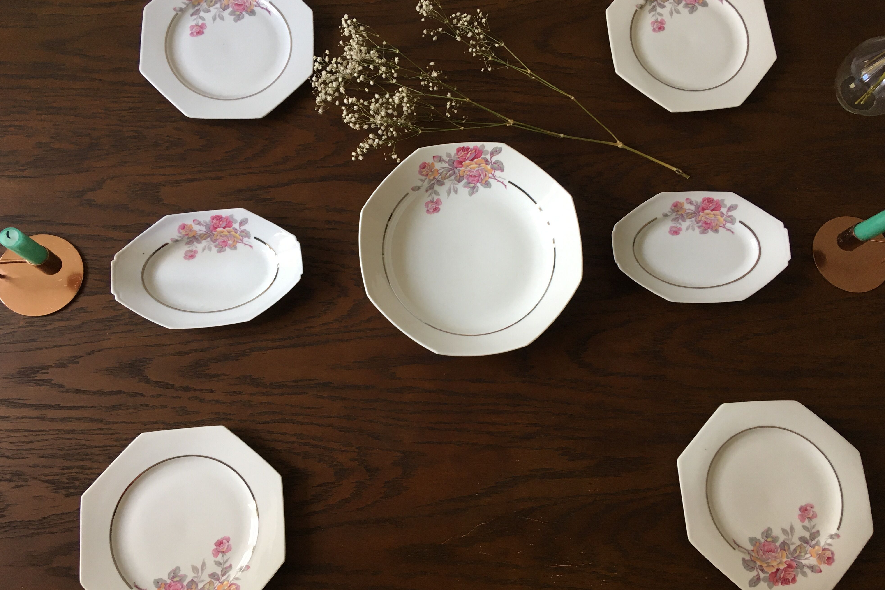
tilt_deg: -74.8
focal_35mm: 31
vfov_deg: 42.3
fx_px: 762
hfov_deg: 60.3
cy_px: 301
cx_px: 440
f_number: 2.2
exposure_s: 1/33
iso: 64
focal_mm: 4.15
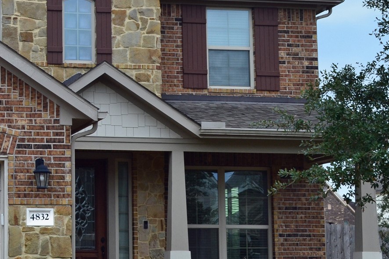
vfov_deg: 13.3
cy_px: 86
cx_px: -57
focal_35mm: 103
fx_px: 1112
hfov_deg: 18.9
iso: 400
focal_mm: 28
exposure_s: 1/160
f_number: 10
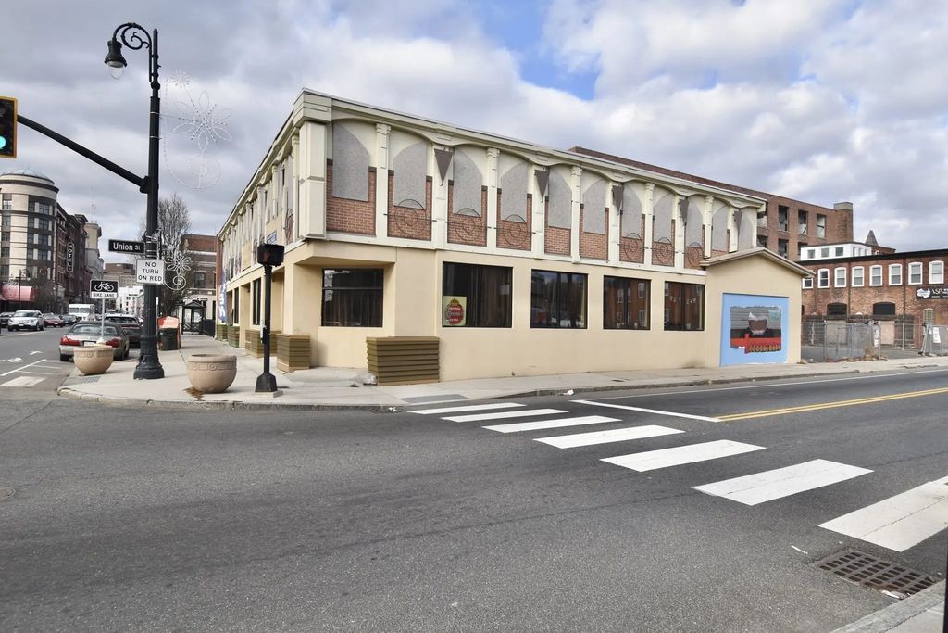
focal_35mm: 21
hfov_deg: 81.2
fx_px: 553
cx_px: 474
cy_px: 316
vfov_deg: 59.5
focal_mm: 14
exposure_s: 1/250
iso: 140
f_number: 8
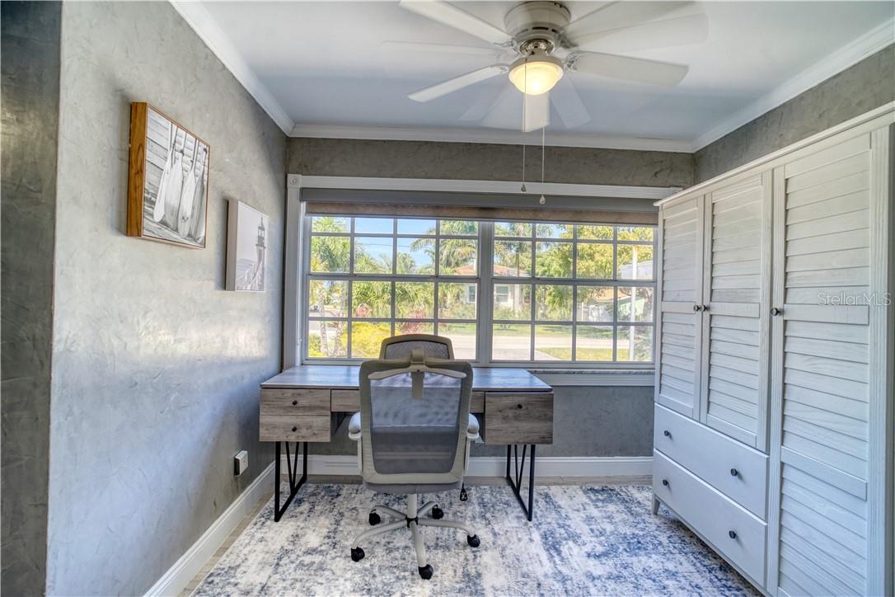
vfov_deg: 67.4
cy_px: 298
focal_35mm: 18
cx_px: 448
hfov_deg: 90.0
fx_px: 447
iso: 400
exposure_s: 1/200
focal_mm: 18
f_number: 5
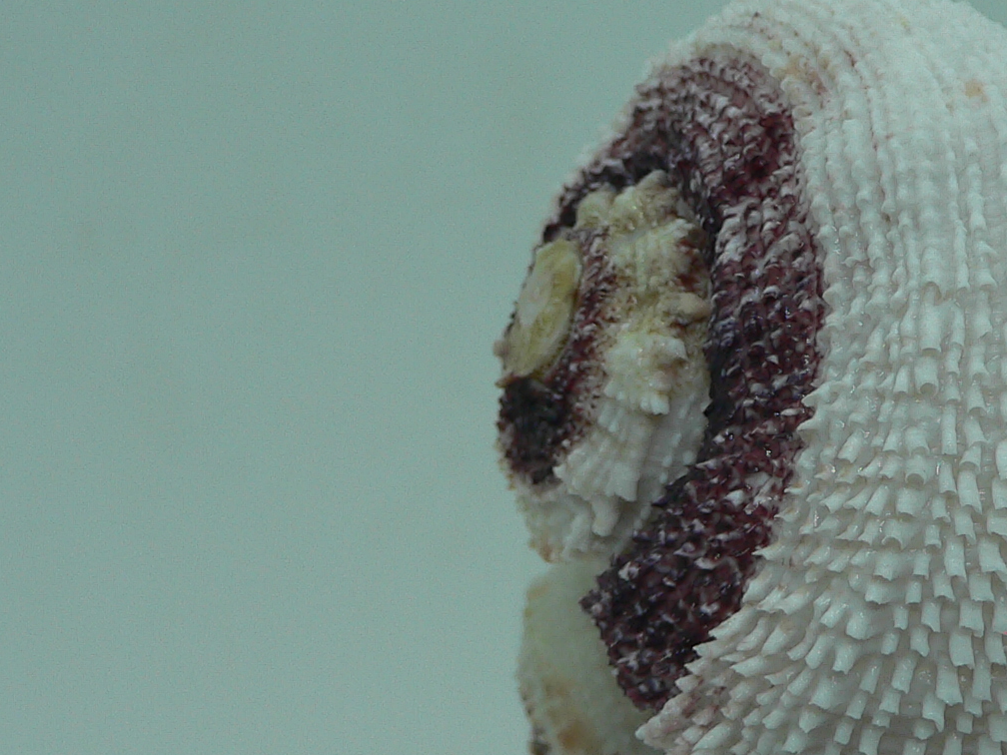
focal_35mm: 70
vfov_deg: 21.0
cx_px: 893
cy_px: 484
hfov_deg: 26.9
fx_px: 2036
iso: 80
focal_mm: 4.6
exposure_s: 1/80
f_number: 2.8
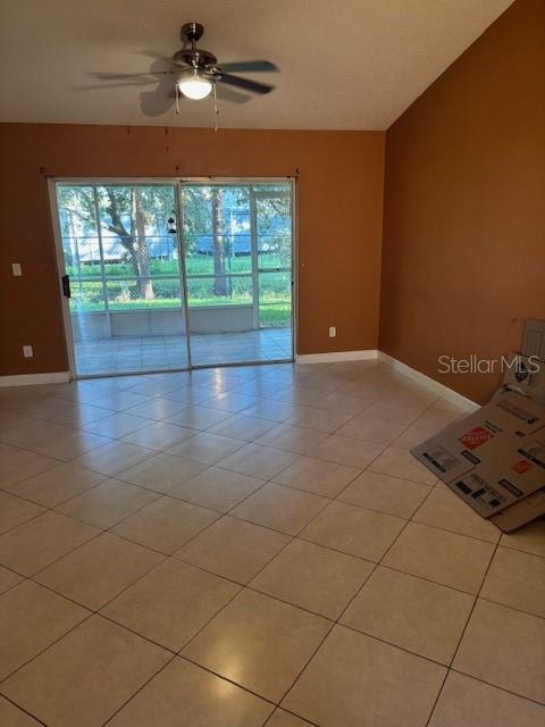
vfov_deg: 67.3
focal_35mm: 26
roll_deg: +0.1
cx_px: 272
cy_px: 364
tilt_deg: -15.1
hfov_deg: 53.1
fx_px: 546
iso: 250
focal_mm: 5.96
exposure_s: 1/60
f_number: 1.6
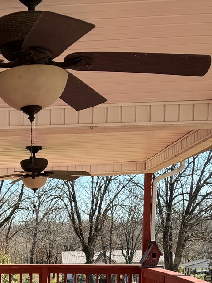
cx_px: -25
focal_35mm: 72
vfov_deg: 25.0
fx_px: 588
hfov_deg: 19.5
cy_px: 317
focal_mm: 6.76
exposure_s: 1/1122
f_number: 1.78
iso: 80
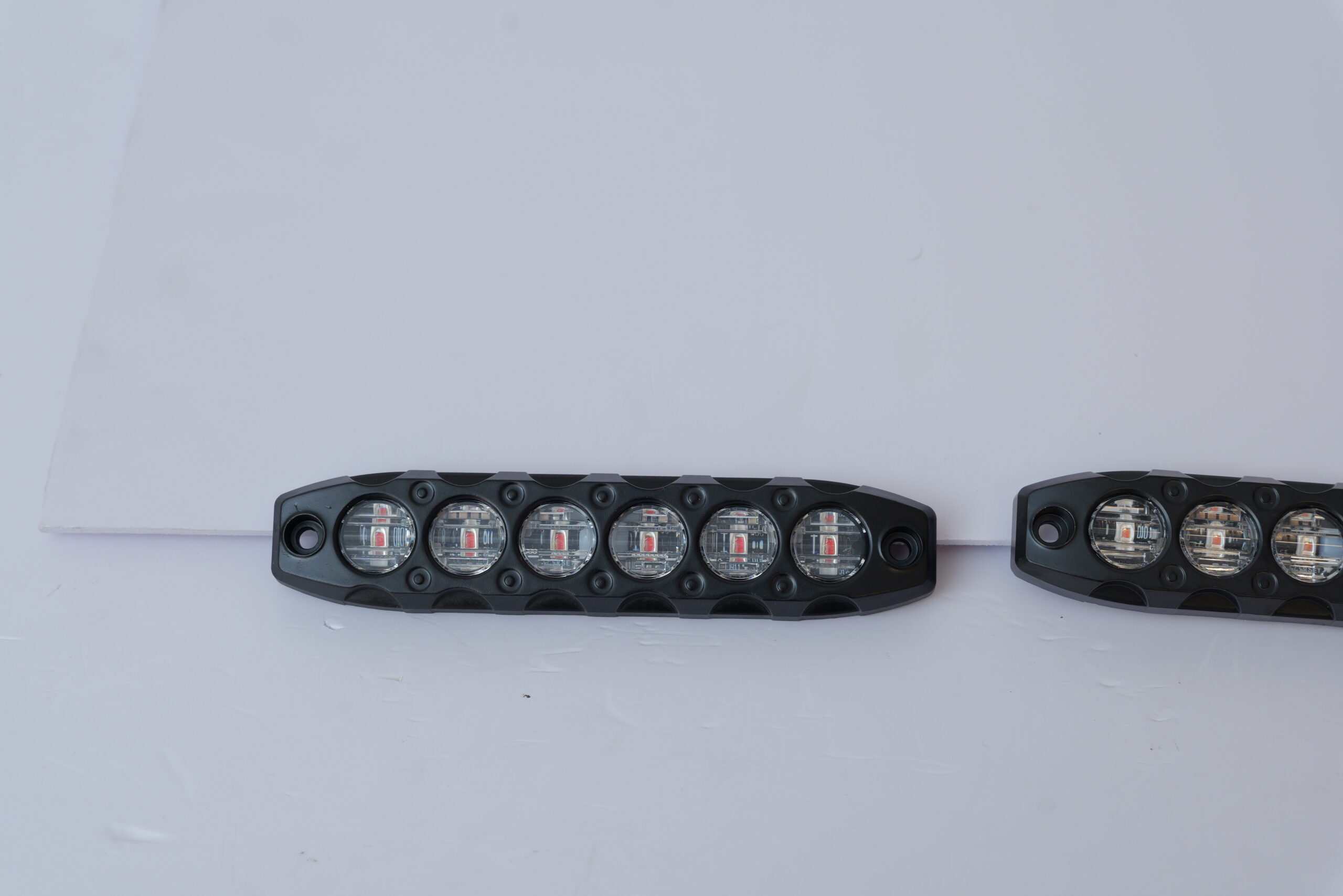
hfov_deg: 28.8
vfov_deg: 19.5
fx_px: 2611
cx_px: 672
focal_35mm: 70
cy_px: 448
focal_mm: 70
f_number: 9
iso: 640
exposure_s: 1/160
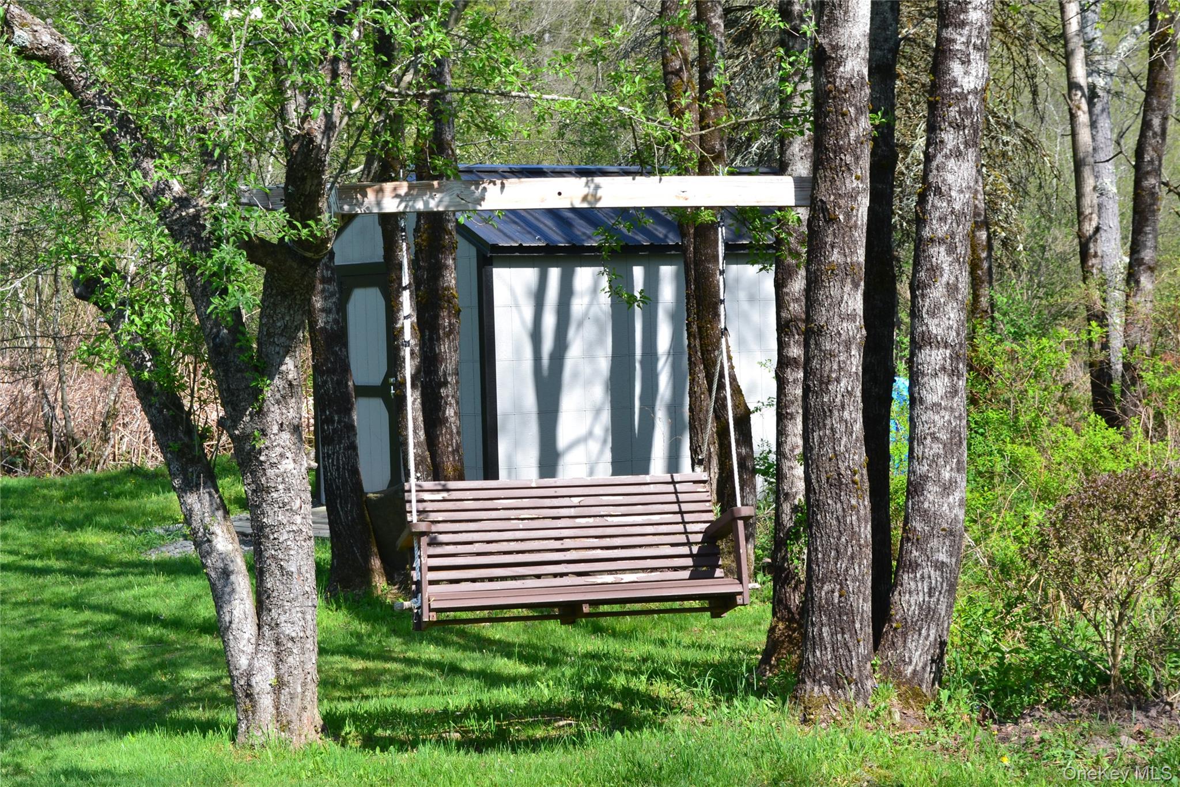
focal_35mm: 72
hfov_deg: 28.1
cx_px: 590
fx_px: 2360
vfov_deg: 18.9
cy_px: 394
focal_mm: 48
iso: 400
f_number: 10
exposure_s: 1/200
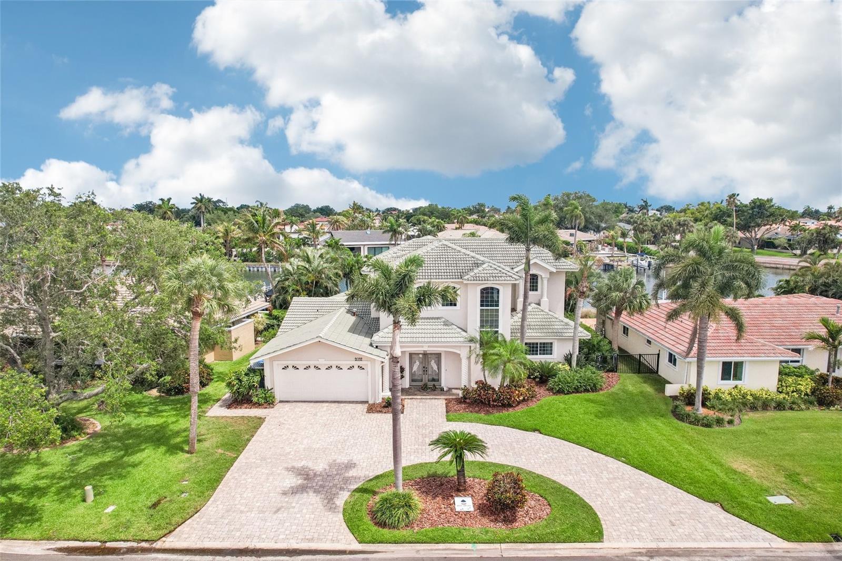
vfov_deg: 57.2
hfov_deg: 78.6
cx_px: 421
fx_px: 514
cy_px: 280
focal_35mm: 22
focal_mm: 8.4
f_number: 2.8
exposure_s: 1/1600
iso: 400
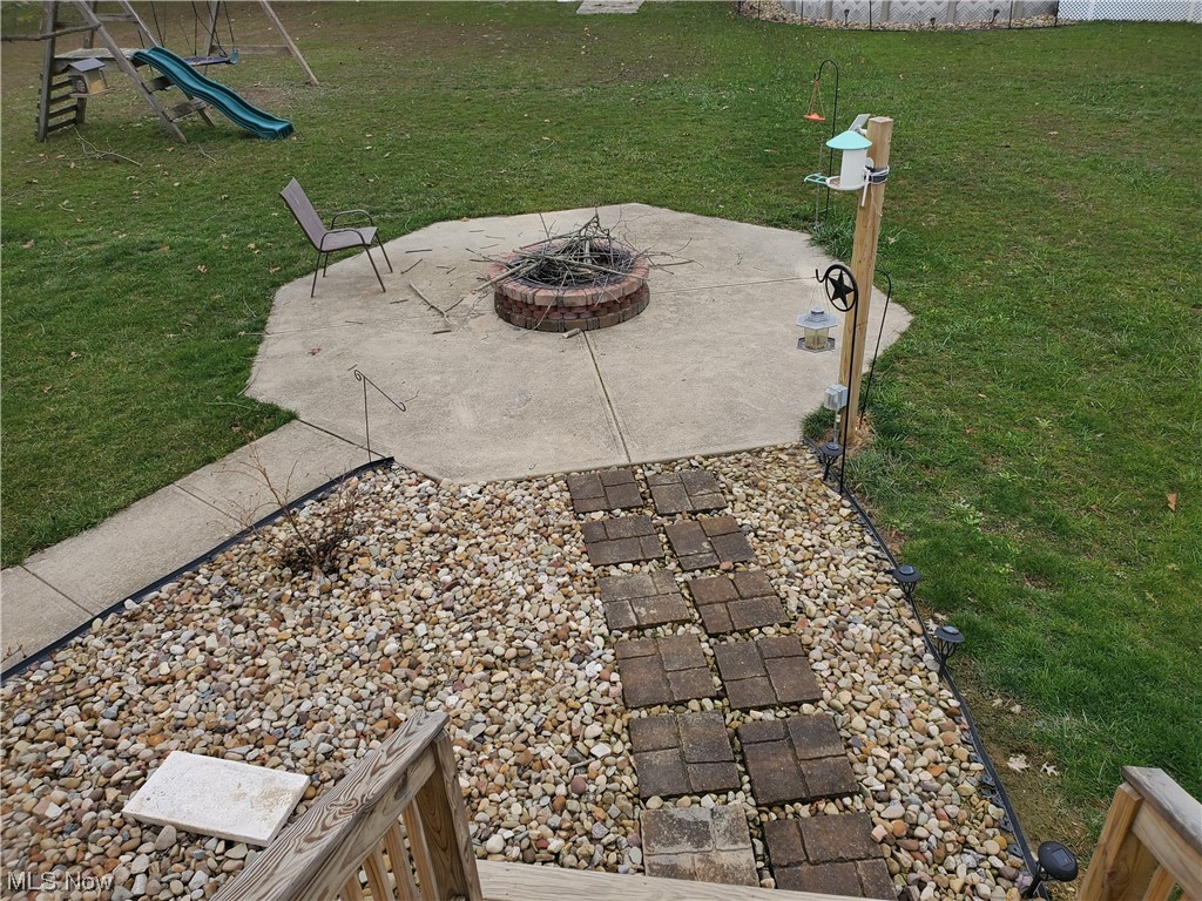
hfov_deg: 67.3
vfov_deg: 53.1
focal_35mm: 26
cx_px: 601
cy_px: 450
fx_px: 903
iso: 50
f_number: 2.4
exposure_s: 1/796
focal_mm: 4.3
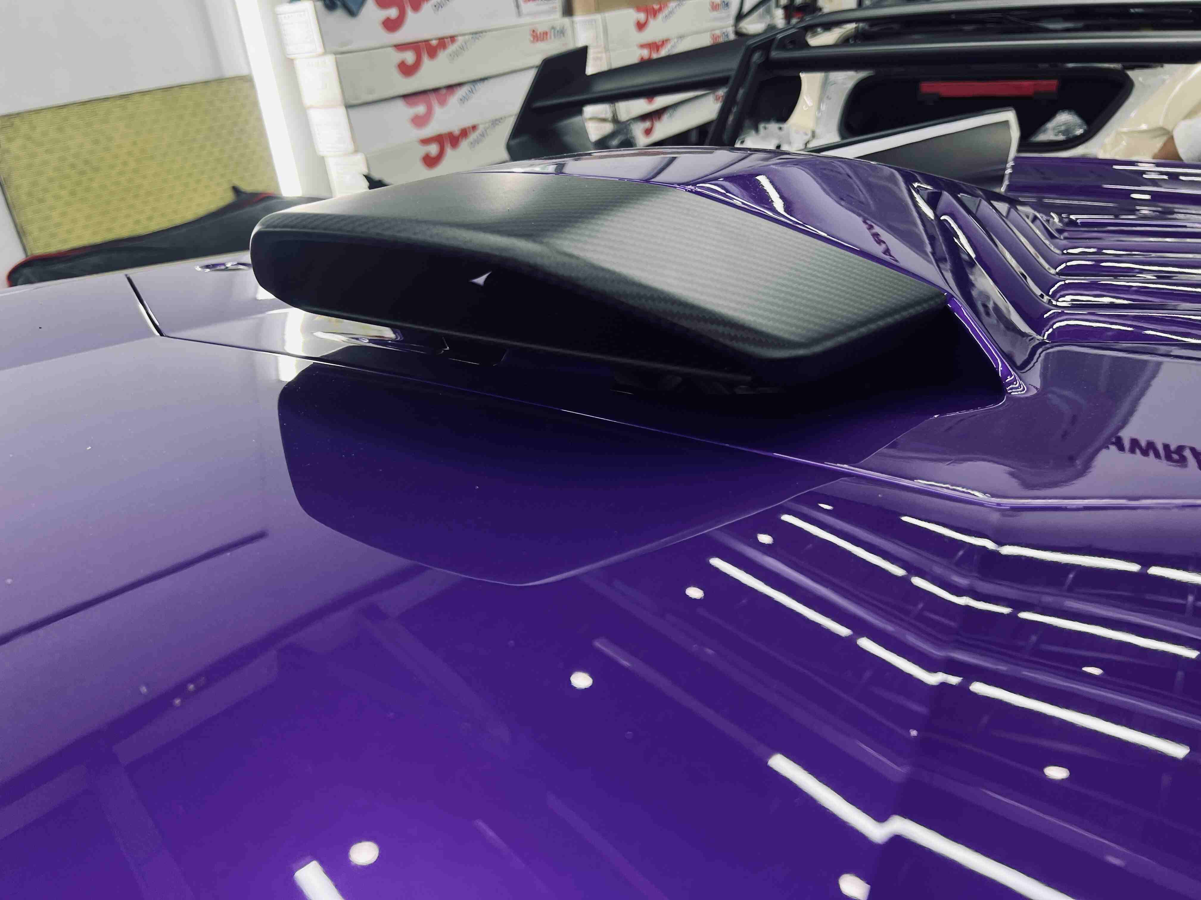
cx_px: 600
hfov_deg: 67.3
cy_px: 450
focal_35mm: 26
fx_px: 902
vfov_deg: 53.1
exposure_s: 1/100
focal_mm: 5.7
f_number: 1.5
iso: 80
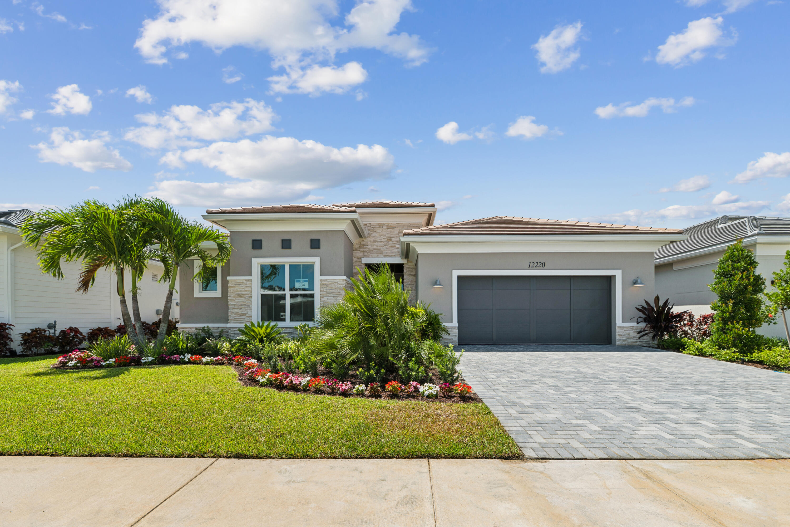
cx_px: 395
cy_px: 264
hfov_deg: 104.3
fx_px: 307
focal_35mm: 14
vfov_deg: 81.2
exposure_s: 1/250
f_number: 9
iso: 100
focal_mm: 14
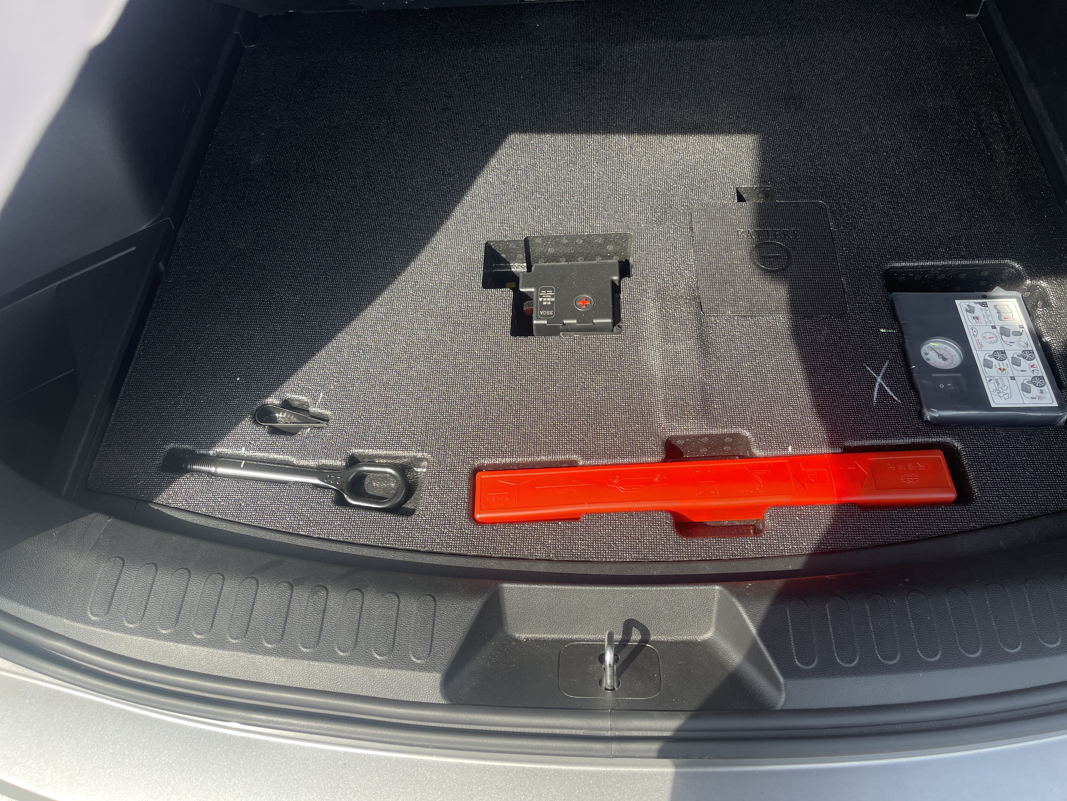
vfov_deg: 54.9
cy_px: 400
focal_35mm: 25
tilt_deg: -57.0
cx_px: 534
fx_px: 771
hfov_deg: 69.4
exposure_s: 1/608
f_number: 1.6
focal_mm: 5.1
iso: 32
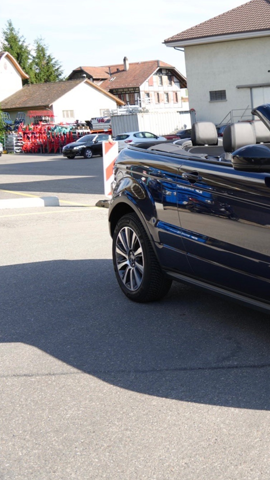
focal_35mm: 52
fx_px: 662
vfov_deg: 39.9
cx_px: 355
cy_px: 240
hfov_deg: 20.9
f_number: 4
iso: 100
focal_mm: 22
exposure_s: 1/250
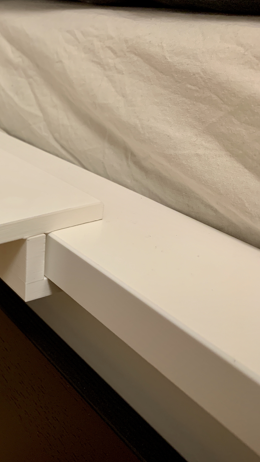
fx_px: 466
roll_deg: +2.6
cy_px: 231
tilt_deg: -26.6
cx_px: -46
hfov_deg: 27.7
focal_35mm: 38
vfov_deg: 52.8
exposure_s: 1/50
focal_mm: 4.25
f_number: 1.8
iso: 160
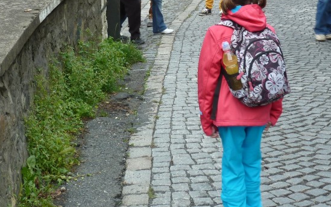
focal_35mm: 87
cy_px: -7
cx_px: 178
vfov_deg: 14.7
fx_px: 785
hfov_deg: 23.8
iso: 80
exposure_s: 1/50
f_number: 3.7
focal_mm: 7.3
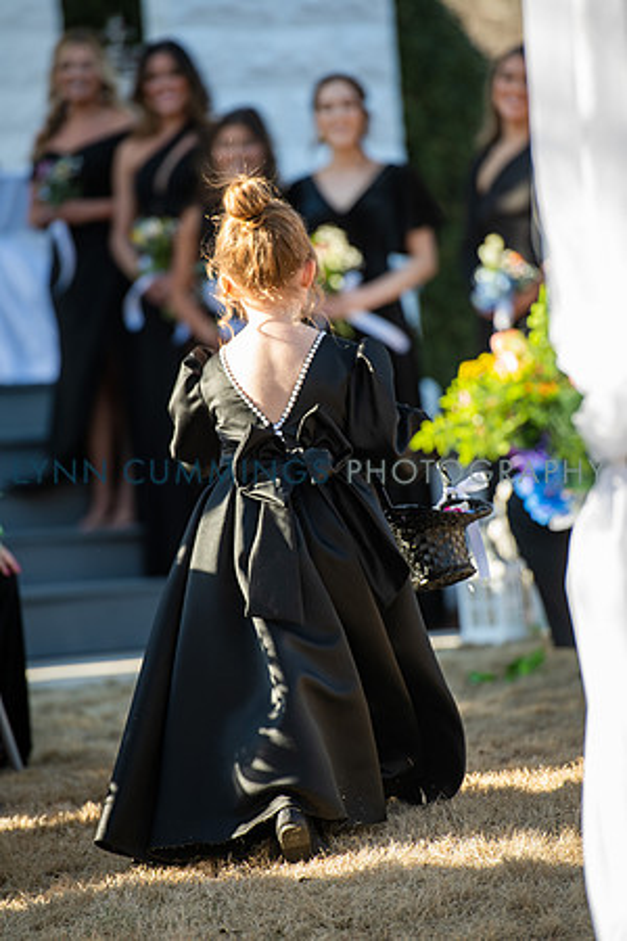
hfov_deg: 6.9
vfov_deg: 10.3
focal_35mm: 200
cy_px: 470
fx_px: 5225
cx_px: 314
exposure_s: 1/400
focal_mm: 200
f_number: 3.5
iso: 200
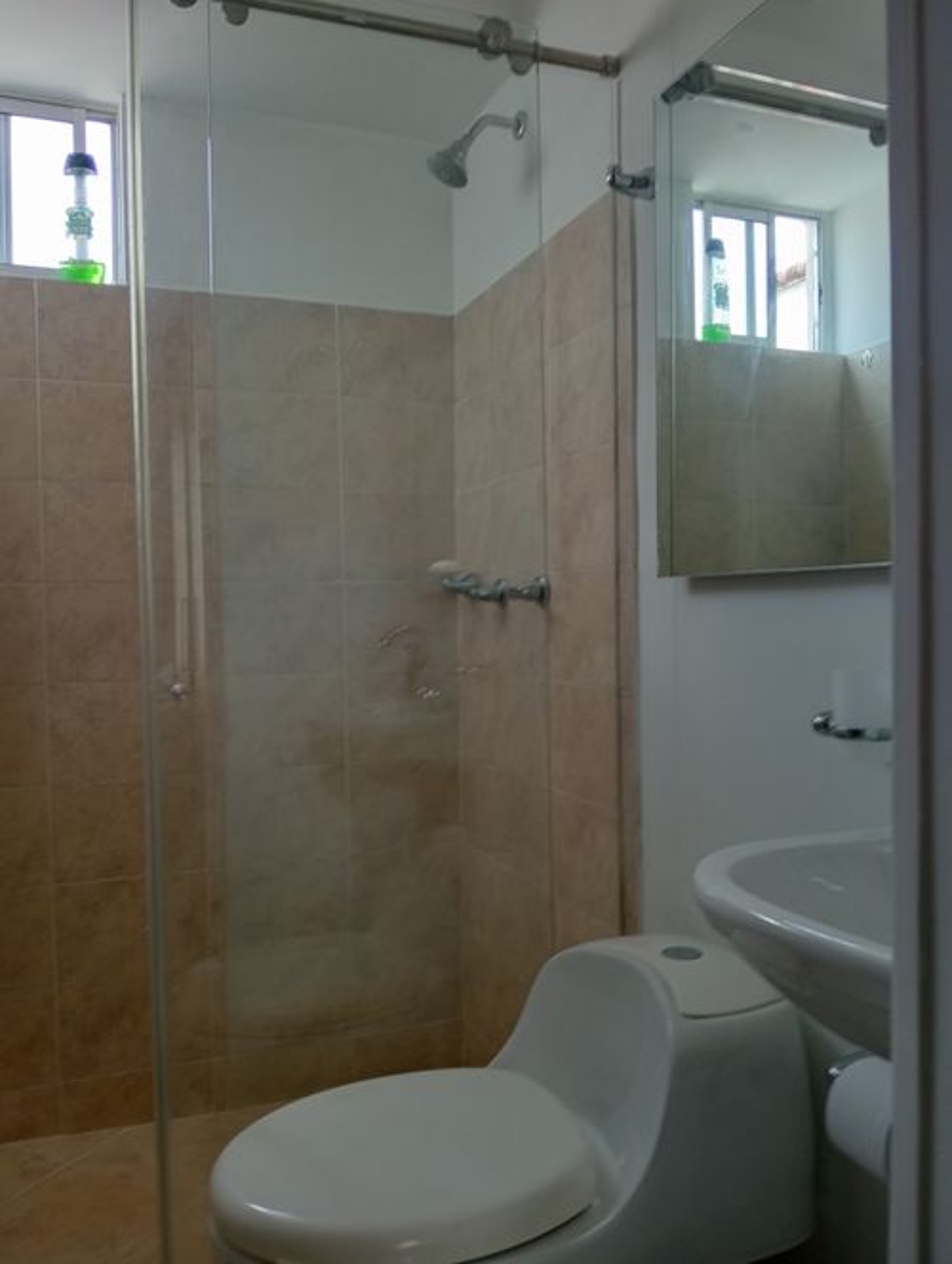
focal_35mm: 28
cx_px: 476
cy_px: 632
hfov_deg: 49.9
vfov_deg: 63.4
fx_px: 1024
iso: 106
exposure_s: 1/152
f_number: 1.8
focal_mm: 3.98
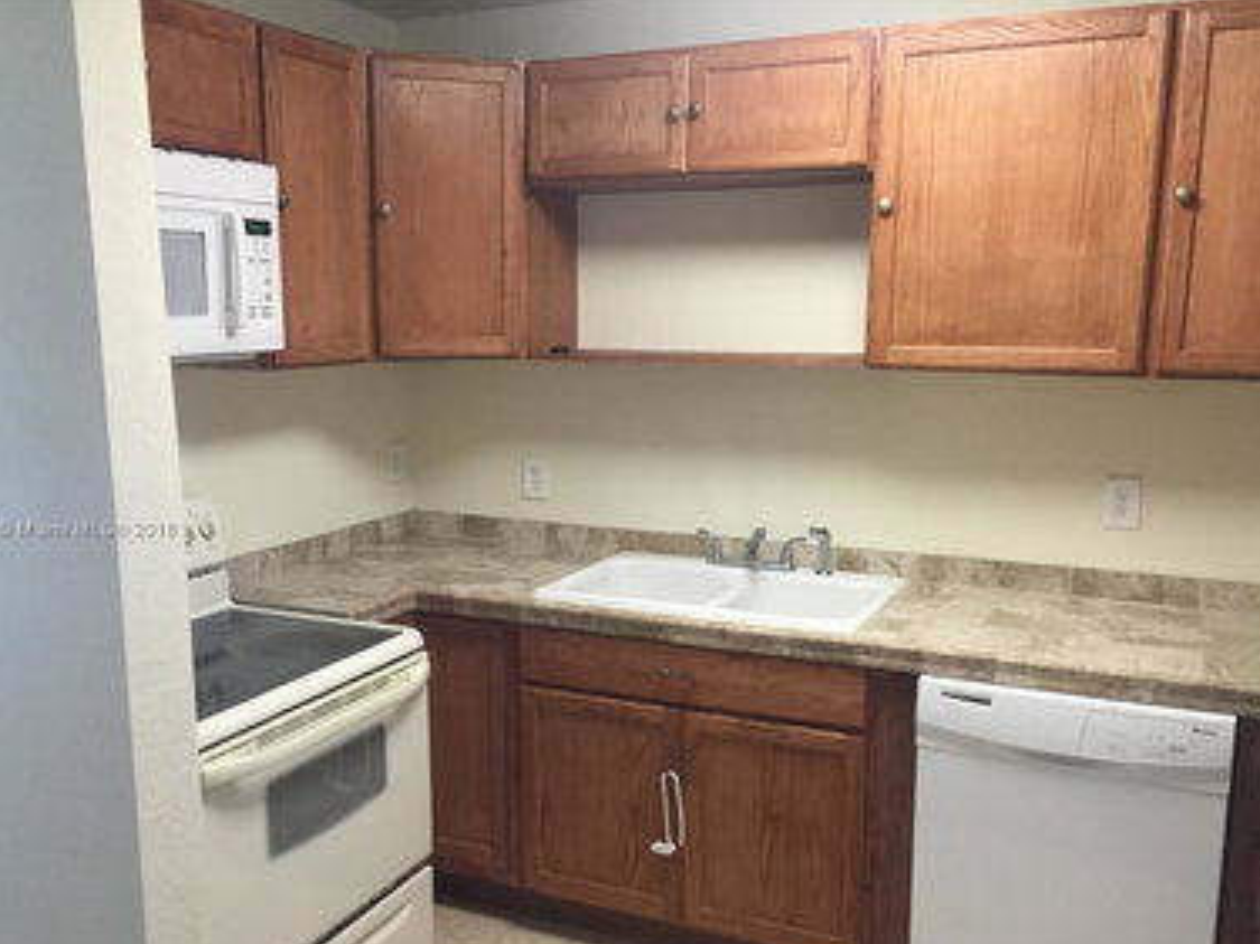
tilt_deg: -12.6
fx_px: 1201
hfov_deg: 55.4
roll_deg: -0.8
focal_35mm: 33
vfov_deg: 42.8
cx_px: 606
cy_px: 531
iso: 160
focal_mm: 4.15
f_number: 2.2
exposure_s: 1/30
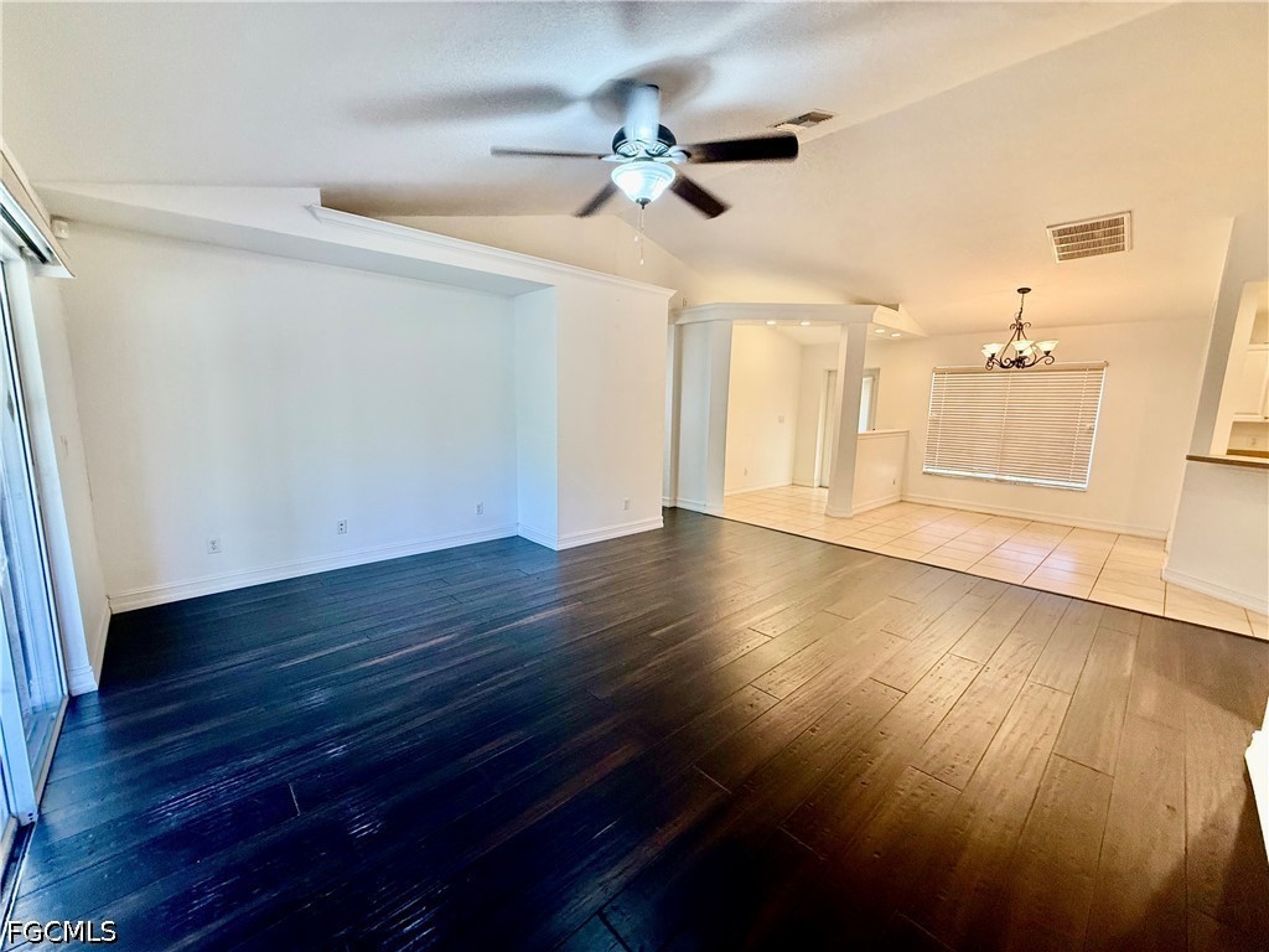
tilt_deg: -8.2
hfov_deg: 102.1
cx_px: 634
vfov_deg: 85.7
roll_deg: -1.7
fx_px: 513
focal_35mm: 14
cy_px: 476
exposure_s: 1/60
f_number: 2.2
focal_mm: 2.22
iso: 200
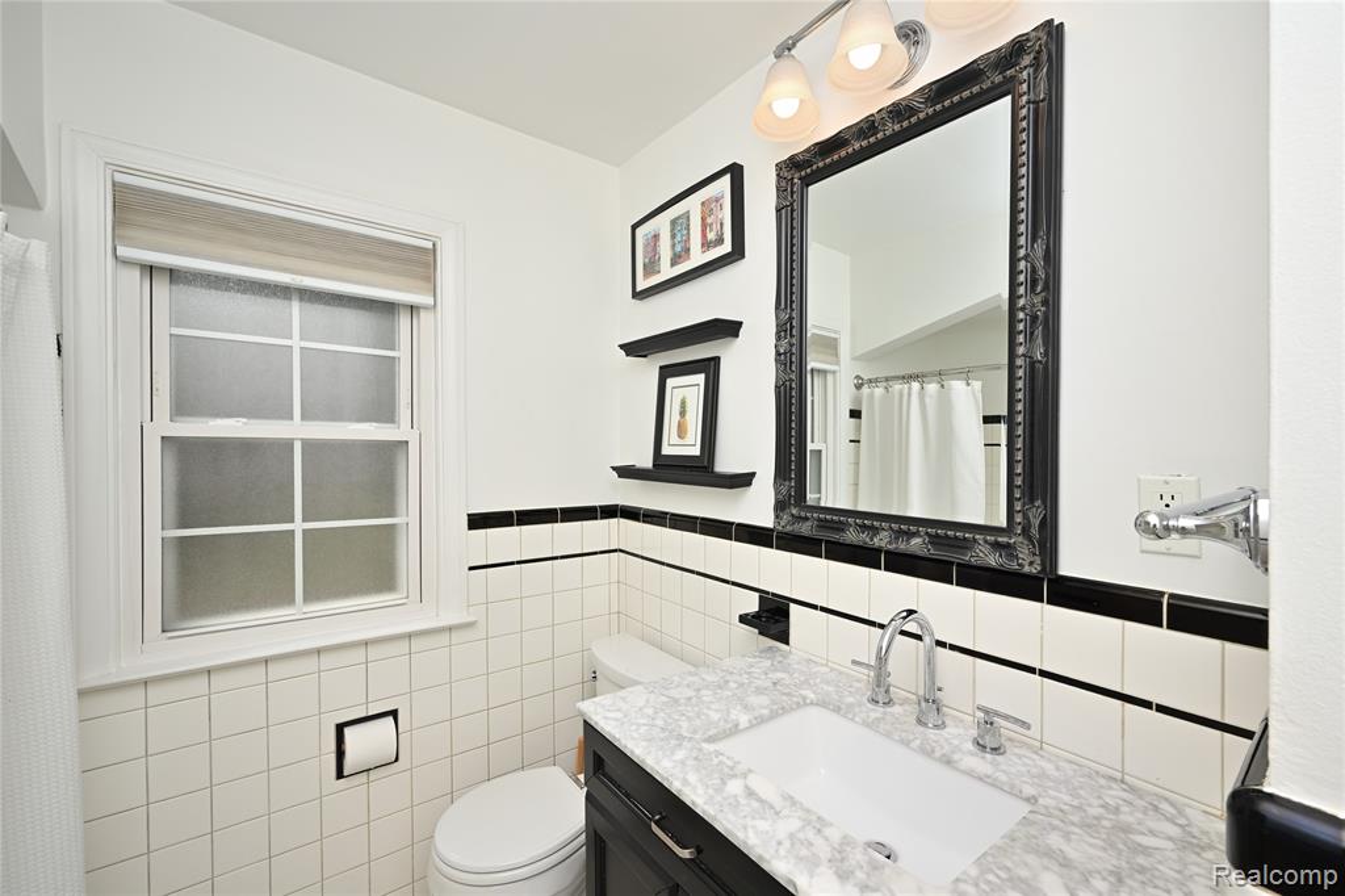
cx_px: 672
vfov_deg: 81.2
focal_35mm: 14
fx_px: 523
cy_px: 448
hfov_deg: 104.3
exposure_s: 1/60
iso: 160
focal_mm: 14
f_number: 11
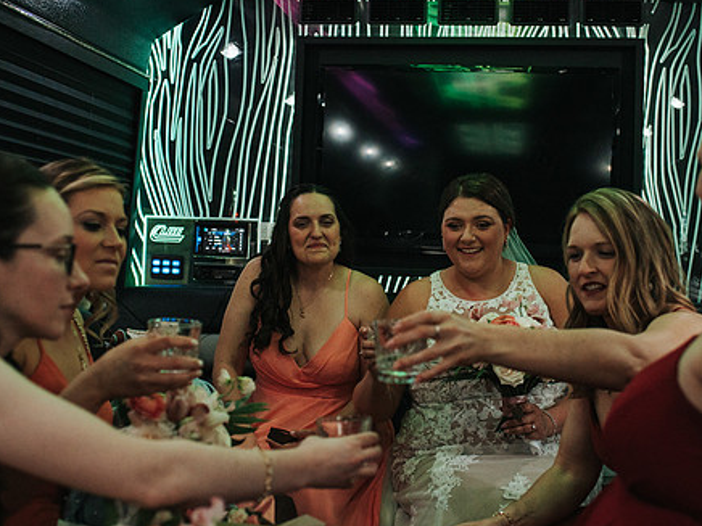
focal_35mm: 54
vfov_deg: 27.0
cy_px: 224
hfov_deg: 35.5
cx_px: 339
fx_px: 1095
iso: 1000
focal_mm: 35
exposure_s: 1/320
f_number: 2.8
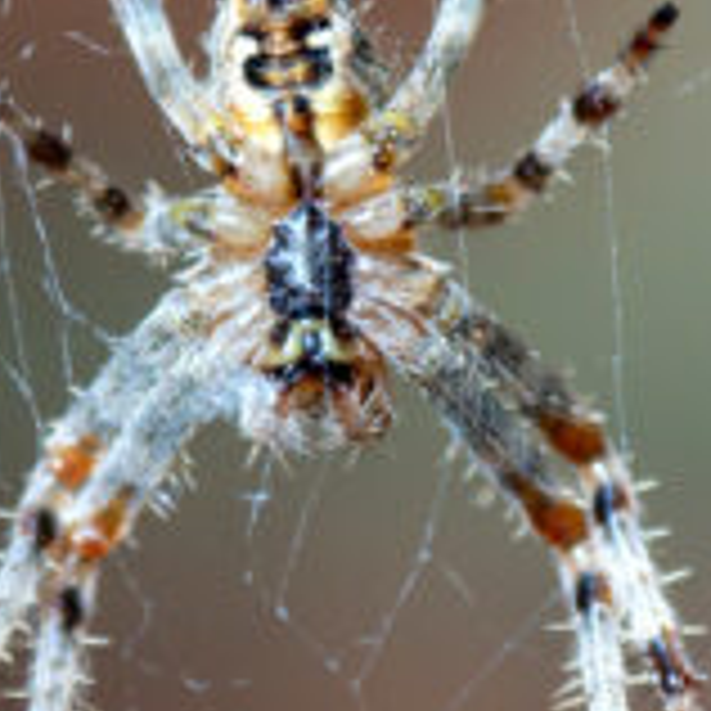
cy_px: 212
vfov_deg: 1.5
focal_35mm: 1143
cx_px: 288
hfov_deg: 1.5
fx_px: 26561
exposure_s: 1/5
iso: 200
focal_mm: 100
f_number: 4
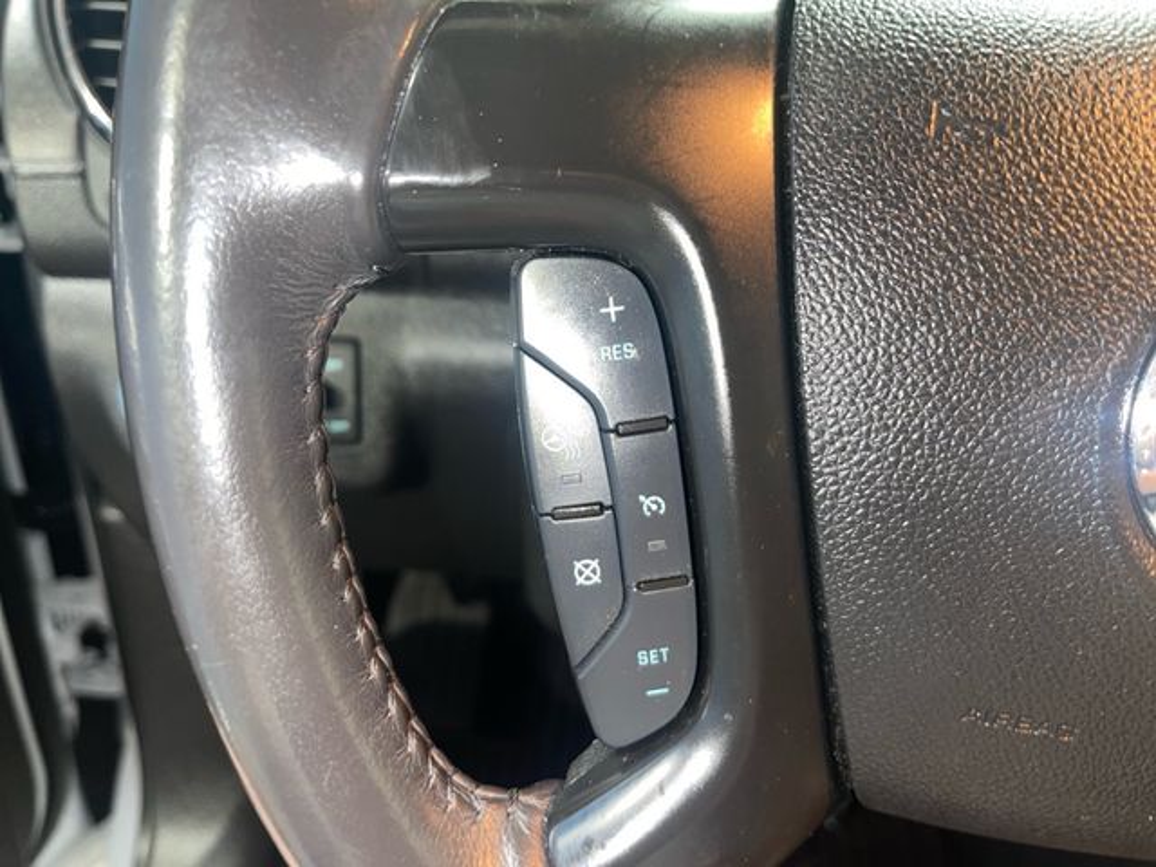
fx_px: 868
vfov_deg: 53.1
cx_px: 578
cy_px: 434
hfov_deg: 67.3
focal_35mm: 26
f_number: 1.6
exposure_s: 1/4
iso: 50
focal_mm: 5.1
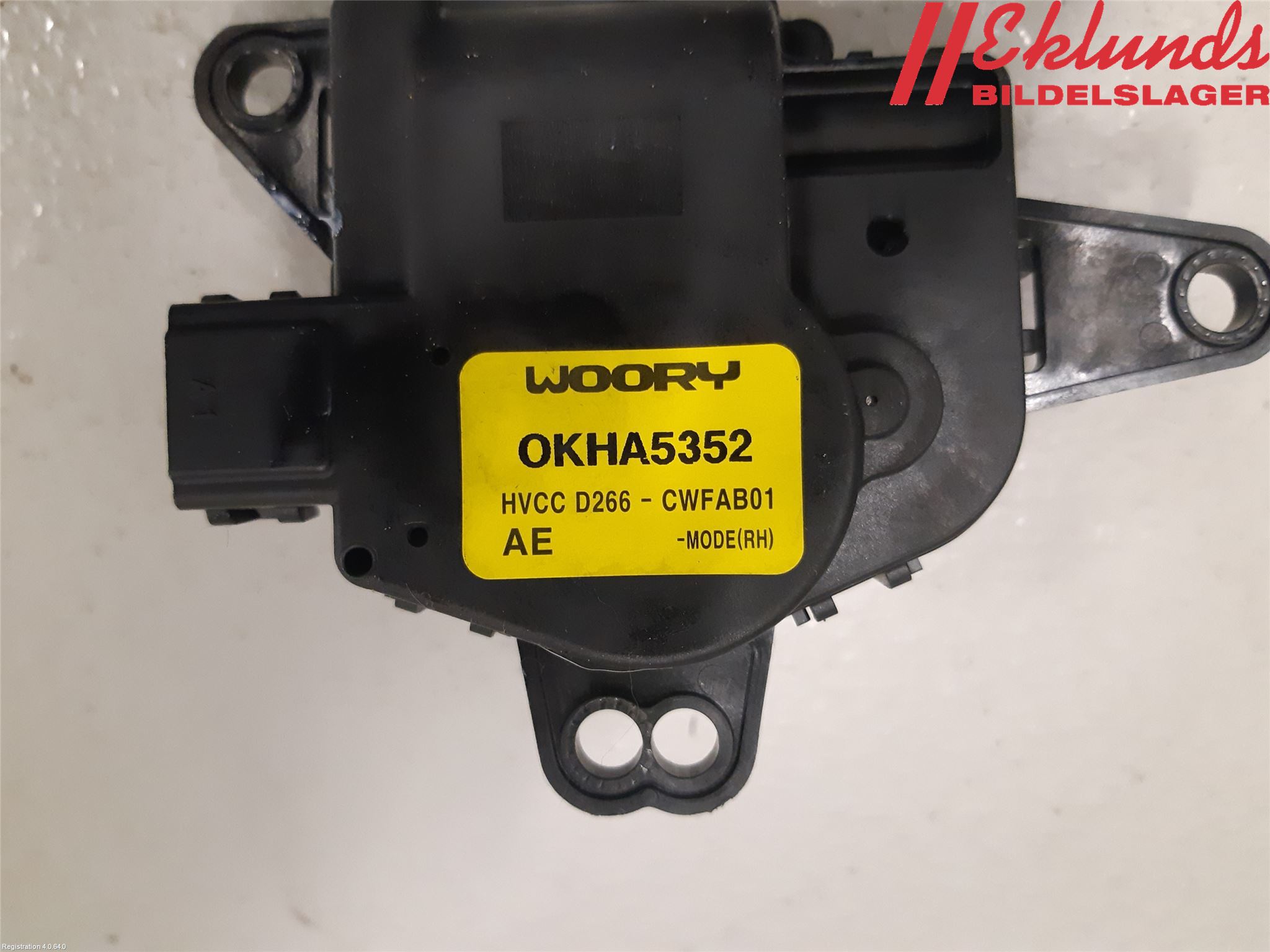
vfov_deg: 53.1
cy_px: 476
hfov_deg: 67.3
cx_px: 635
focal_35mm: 26
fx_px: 954
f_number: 1.7
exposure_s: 1/50
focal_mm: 3.93
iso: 320
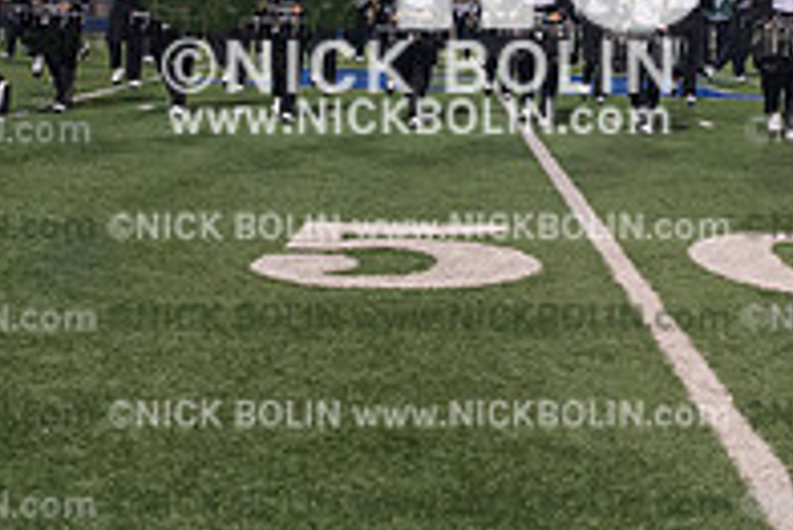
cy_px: -55
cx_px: 417
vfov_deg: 18.5
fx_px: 1565
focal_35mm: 71
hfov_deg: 28.4
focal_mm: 24
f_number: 3.2
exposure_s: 1/500
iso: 3200
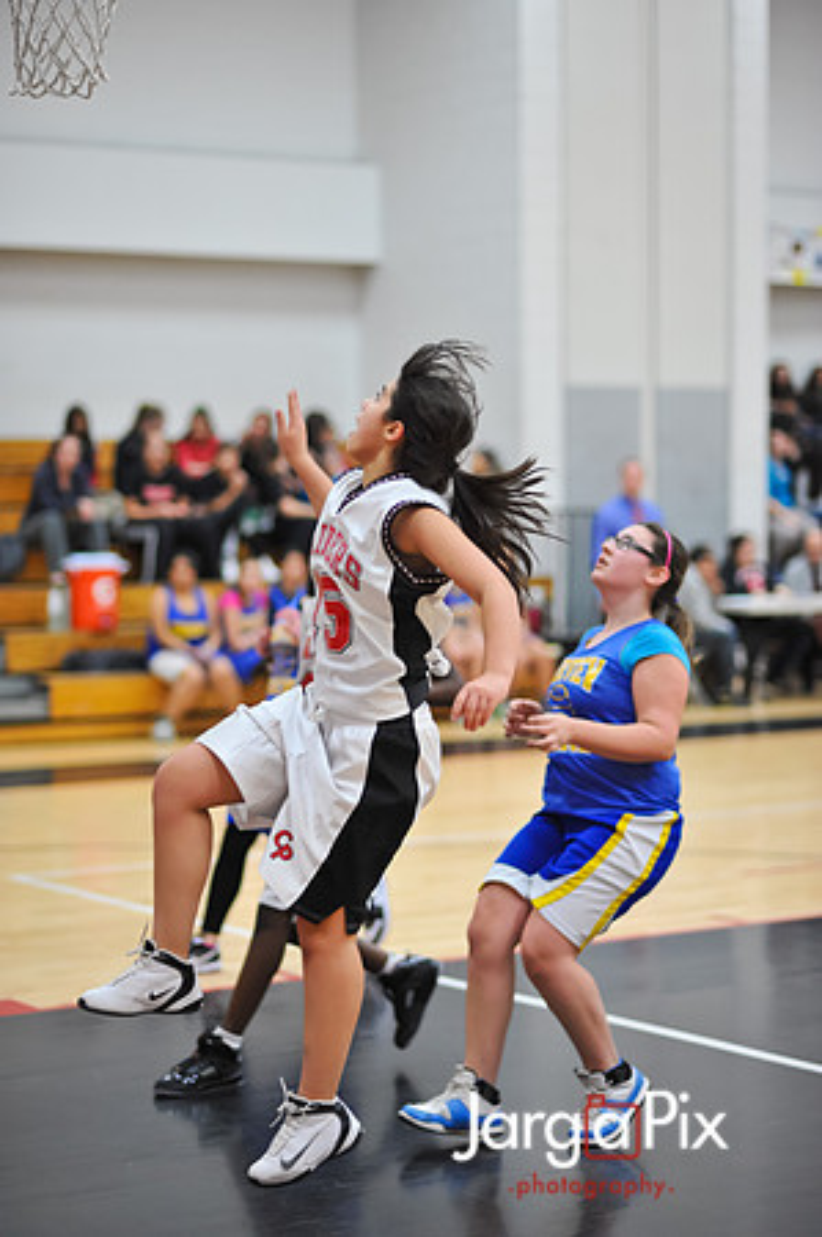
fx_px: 2918
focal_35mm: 85
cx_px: 411
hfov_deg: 16.0
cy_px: 618
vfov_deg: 23.9
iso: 1600
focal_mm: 85
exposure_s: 1/500
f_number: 2
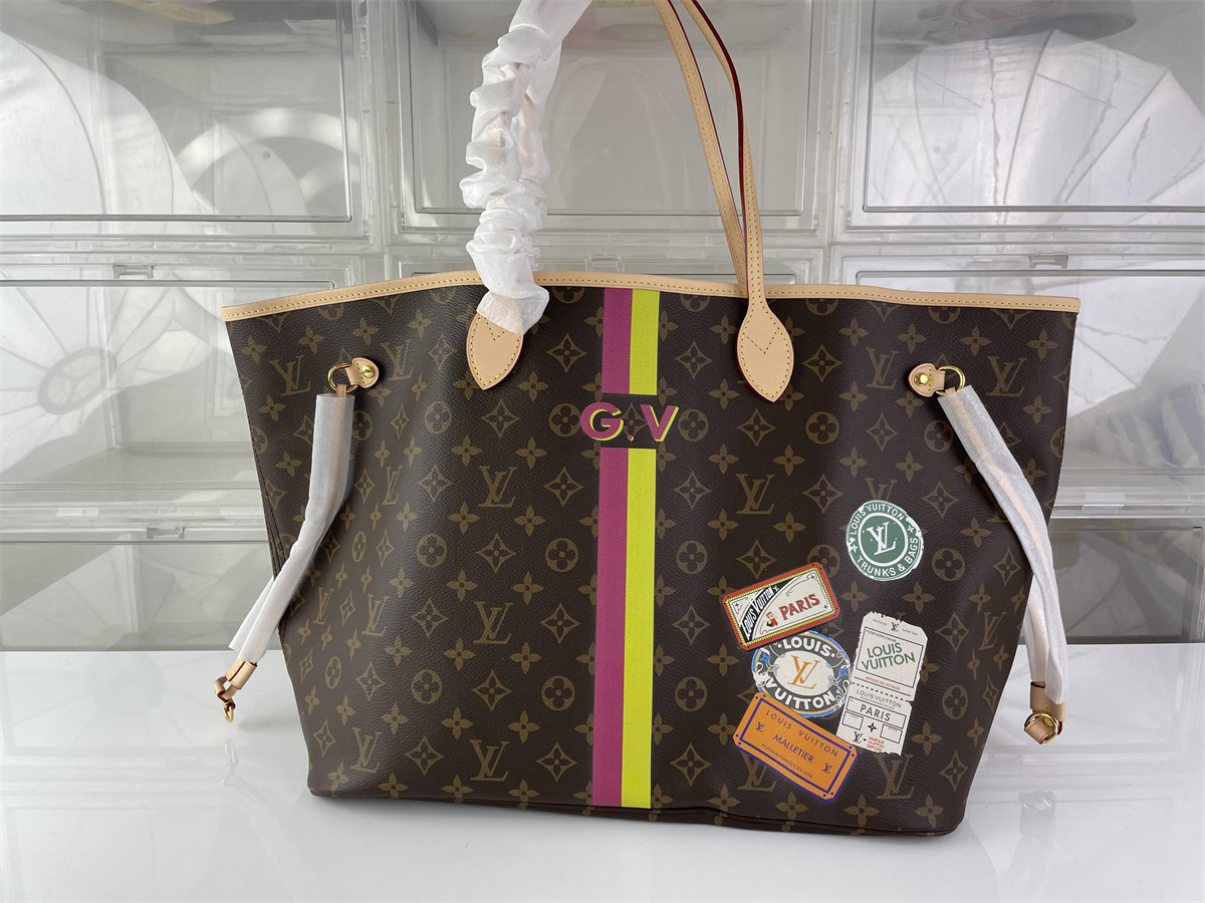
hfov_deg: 67.3
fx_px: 905
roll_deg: +0.3
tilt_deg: -11.4
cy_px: 452
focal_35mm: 26
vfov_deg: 53.1
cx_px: 602
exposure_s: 1/261
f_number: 1.6
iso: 32
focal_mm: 4.2
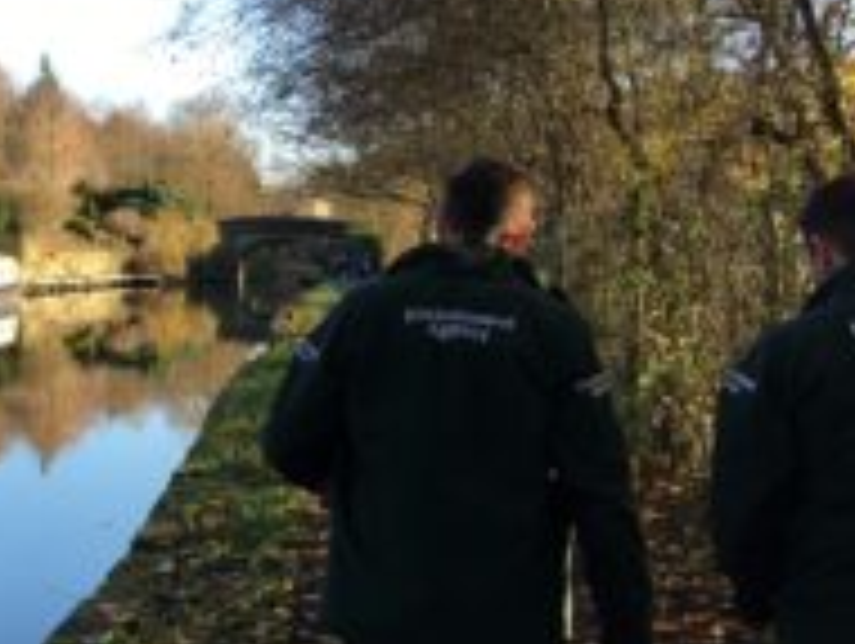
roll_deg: +3.1
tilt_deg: -9.1
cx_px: 148
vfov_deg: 23.9
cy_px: 459
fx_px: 1509
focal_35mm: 61
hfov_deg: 30.7
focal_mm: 4.15
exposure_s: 1/267
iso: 25
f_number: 2.2
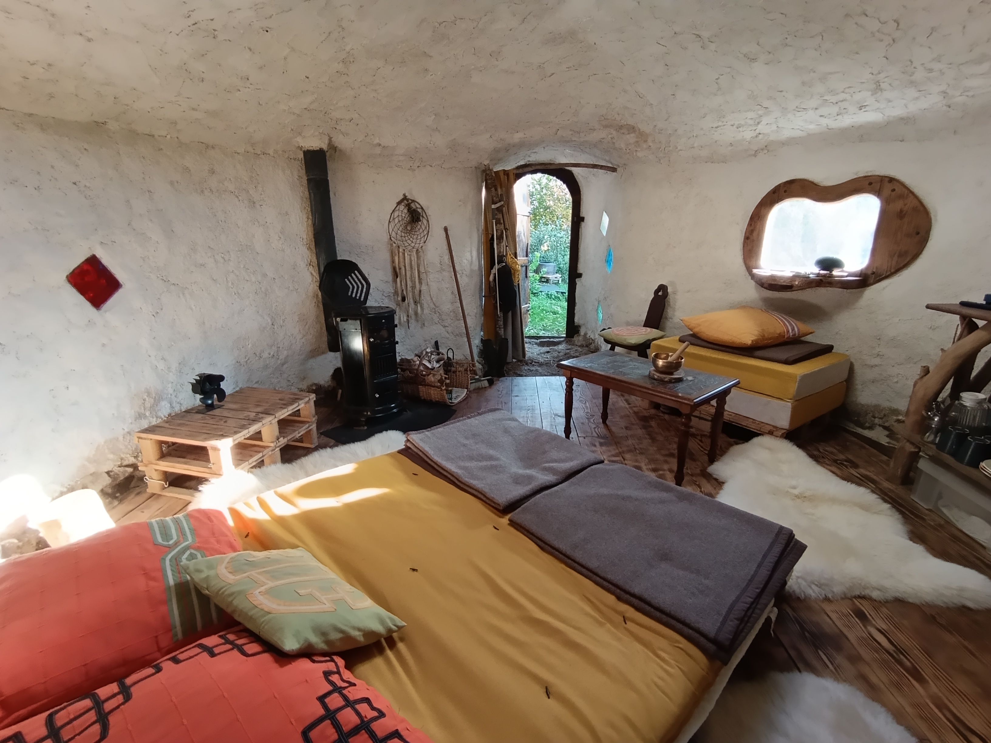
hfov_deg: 94.5
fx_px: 458
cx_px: 496
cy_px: 372
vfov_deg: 78.1
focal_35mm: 16
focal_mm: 1.65
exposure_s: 1/50
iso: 250
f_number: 2.2
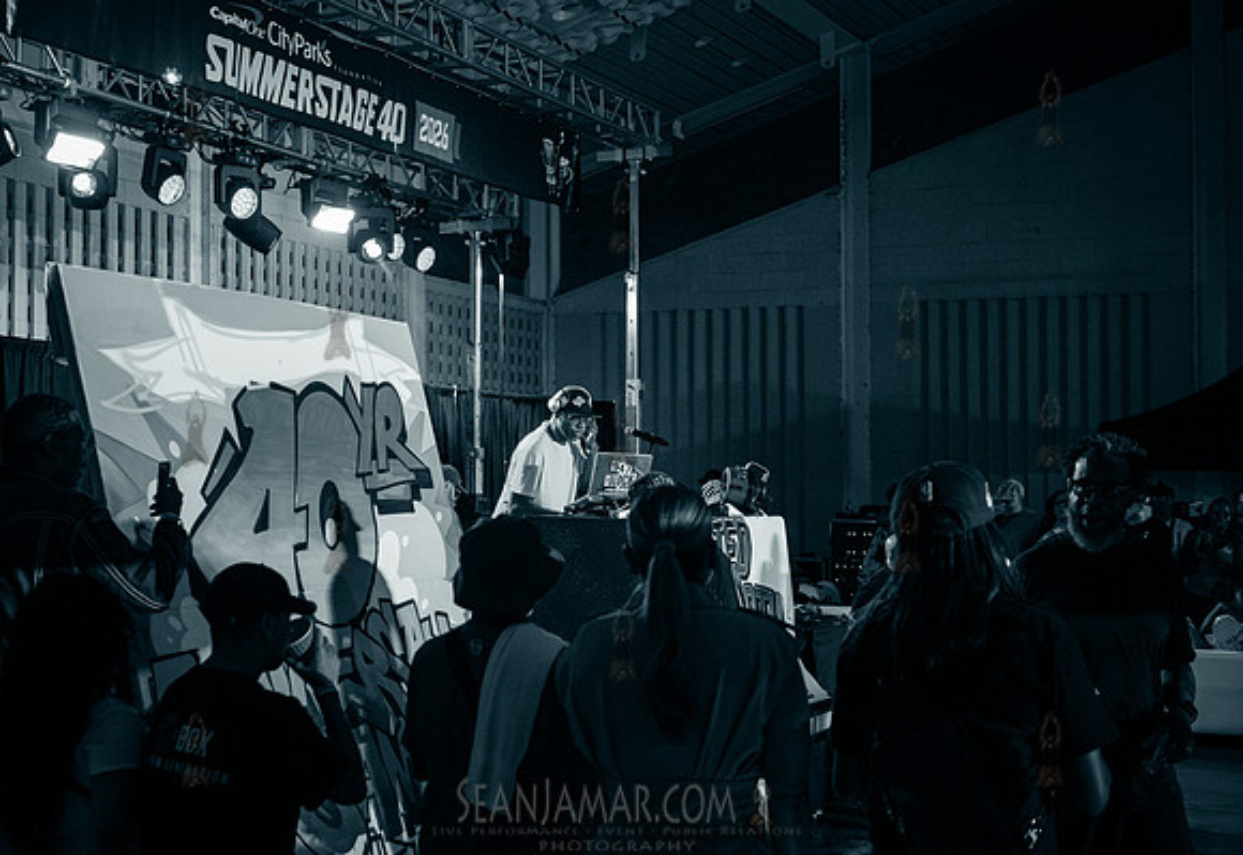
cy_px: 439
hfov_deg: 37.2
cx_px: 546
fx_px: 1846
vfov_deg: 26.1
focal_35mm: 53
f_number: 3.5
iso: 8000
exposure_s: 1/500
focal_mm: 44
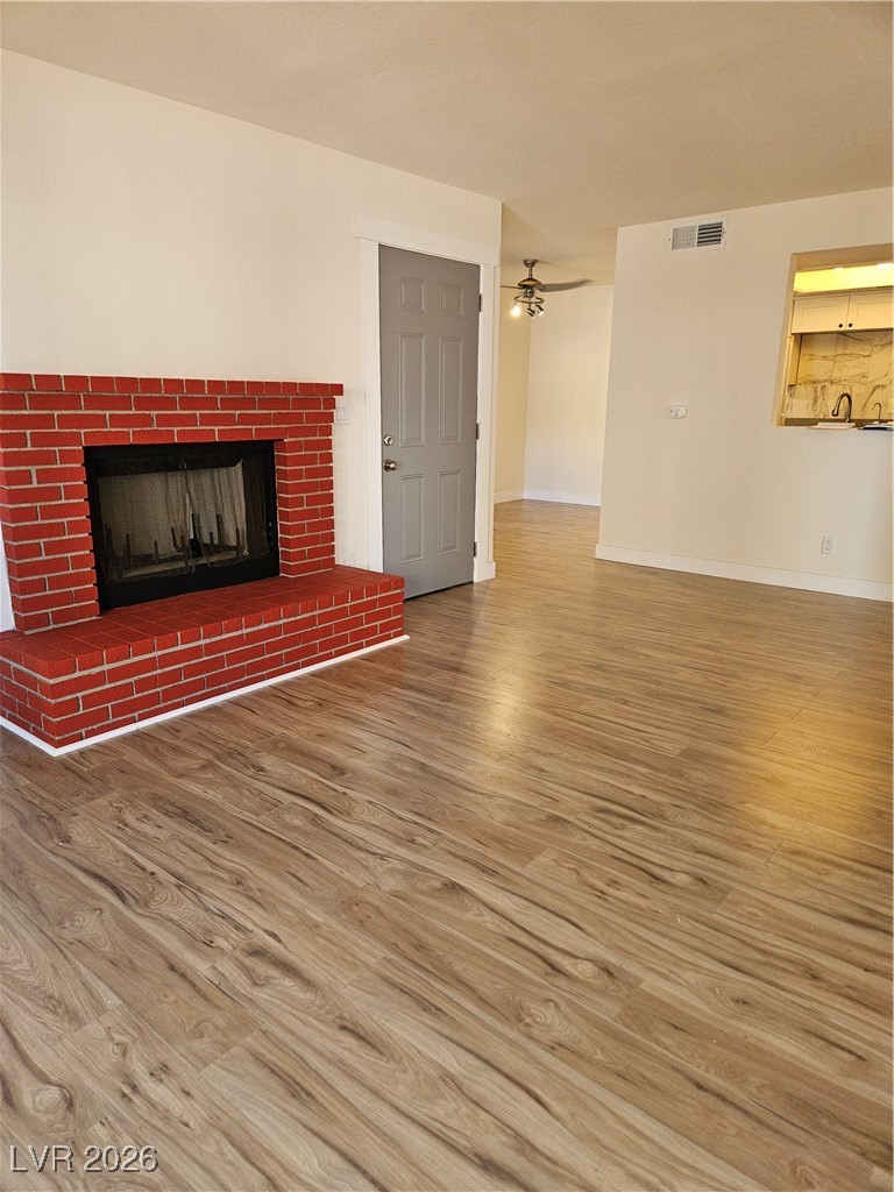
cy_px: 596
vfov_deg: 73.9
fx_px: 792
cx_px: 447
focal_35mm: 23
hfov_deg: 58.9
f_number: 1.8
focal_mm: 5.4
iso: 100
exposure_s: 1/40
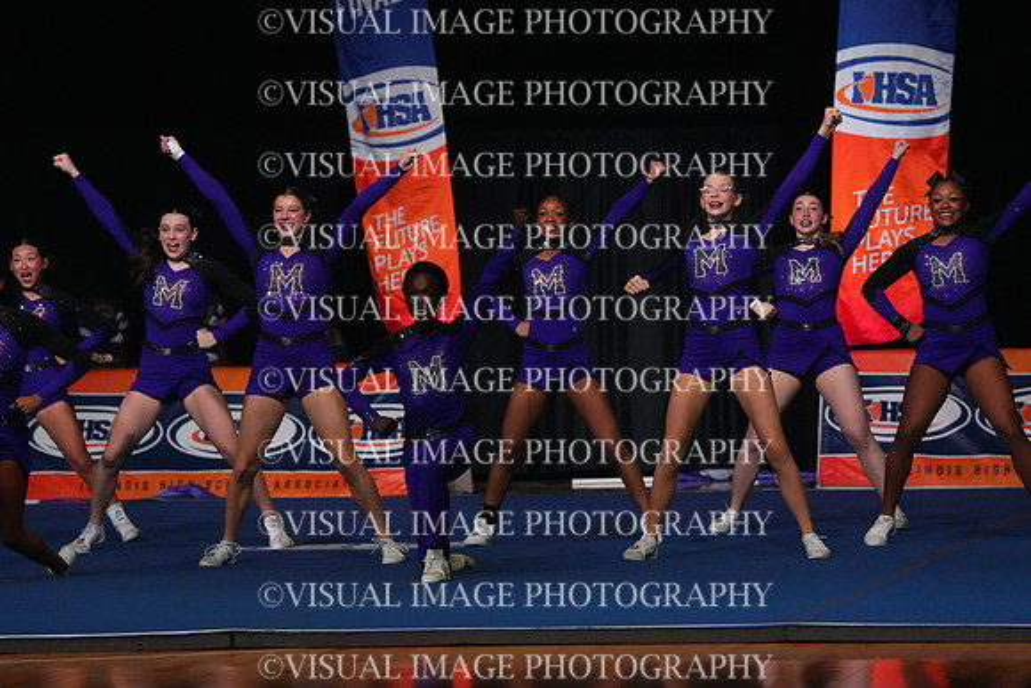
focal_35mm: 190
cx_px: 516
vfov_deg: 7.2
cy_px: 344
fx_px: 5442
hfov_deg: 10.8
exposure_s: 1/1250
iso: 16000
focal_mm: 190
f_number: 5.6
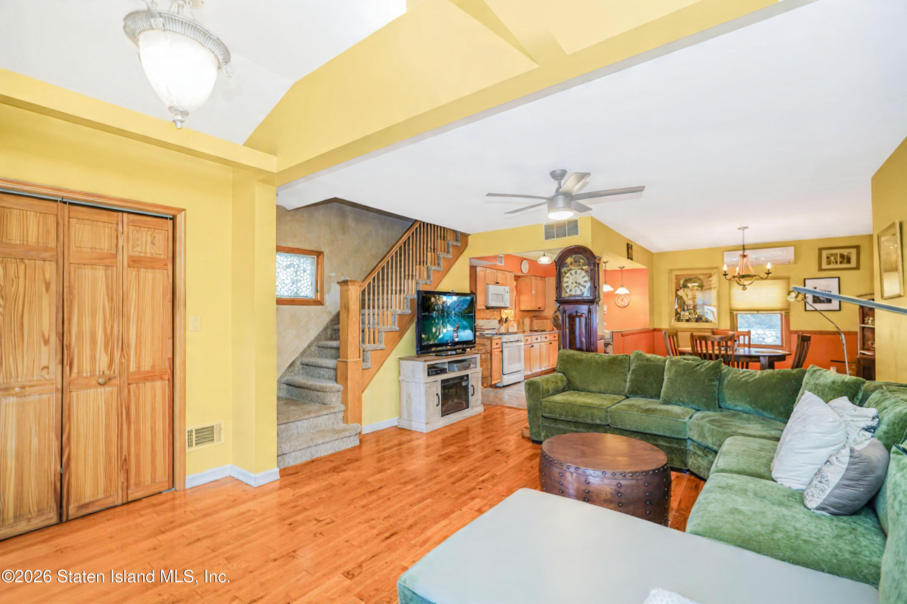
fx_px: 403
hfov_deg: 96.7
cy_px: 302
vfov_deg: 73.7
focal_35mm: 16
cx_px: 454
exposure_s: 1/4
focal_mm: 16
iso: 50
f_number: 4
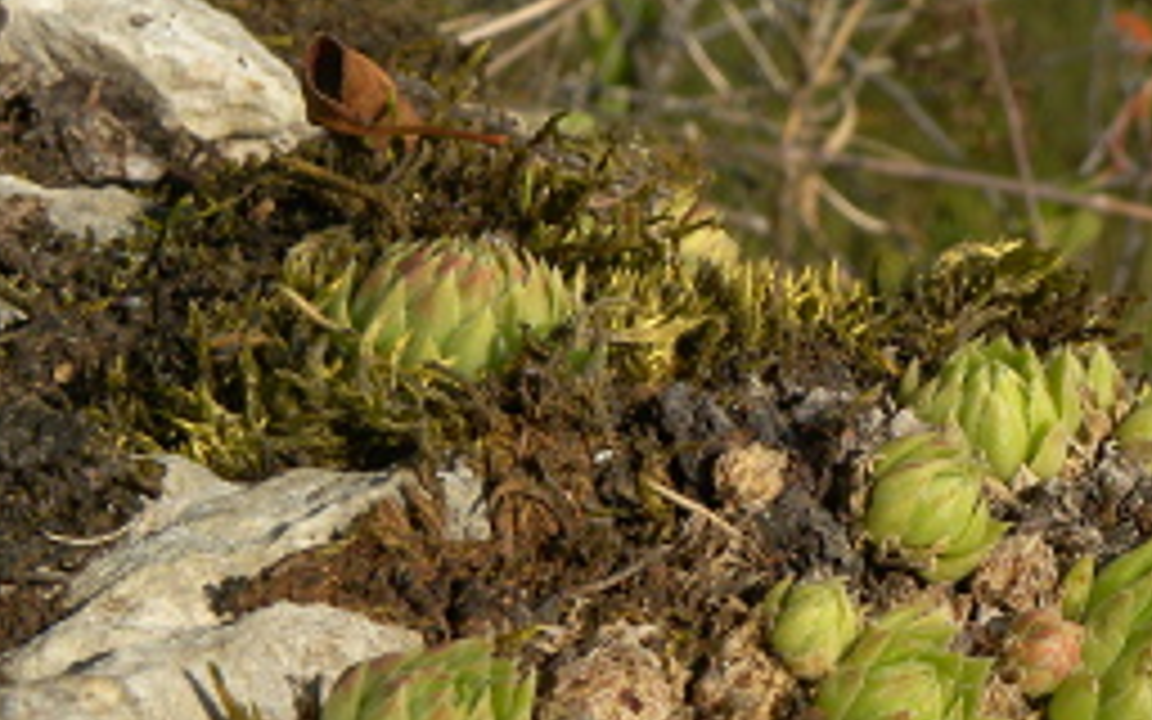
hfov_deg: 15.8
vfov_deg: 10.0
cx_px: 1017
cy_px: 639
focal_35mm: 131
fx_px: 4113
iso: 100
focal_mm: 11.8
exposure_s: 1/500
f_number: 6.3
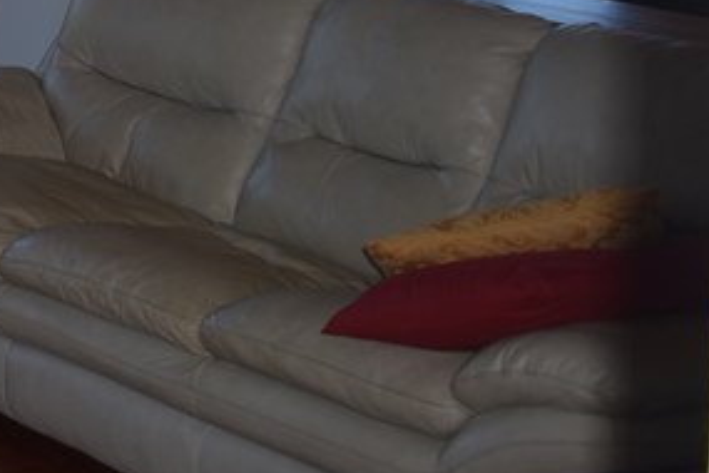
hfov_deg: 14.9
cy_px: -354
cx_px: -557
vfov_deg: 10.8
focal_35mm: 120
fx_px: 2361
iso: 140
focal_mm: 21
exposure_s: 1/200
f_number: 5
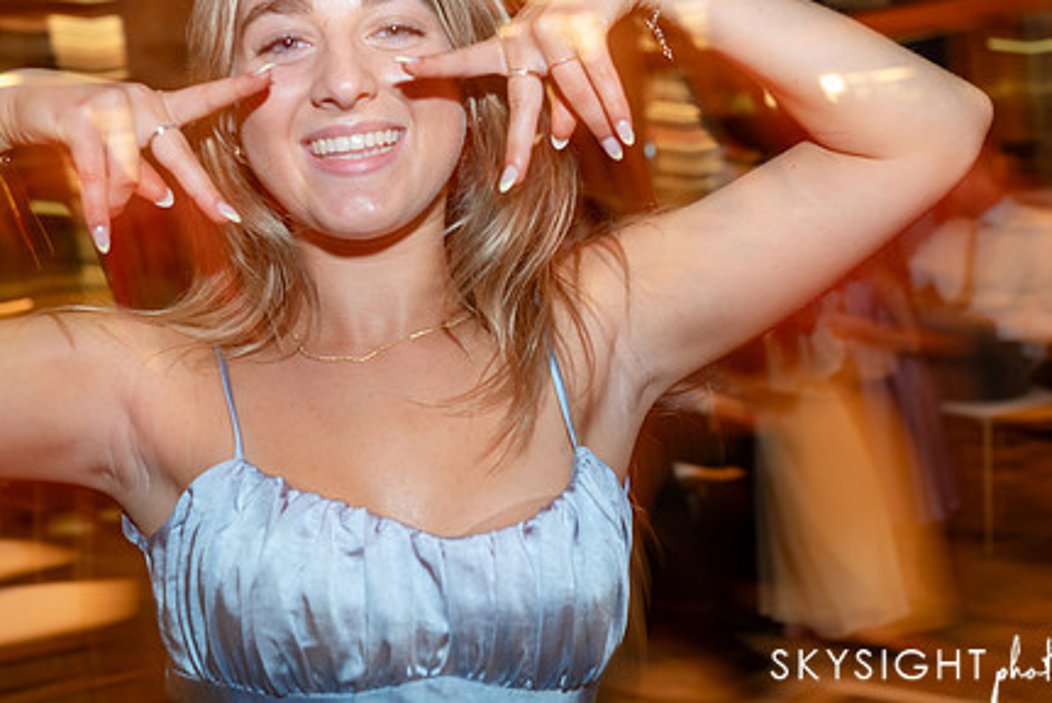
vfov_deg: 25.5
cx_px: 491
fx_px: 1550
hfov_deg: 37.5
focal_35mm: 53
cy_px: 253
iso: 1000
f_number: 4
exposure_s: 1/13
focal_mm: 35
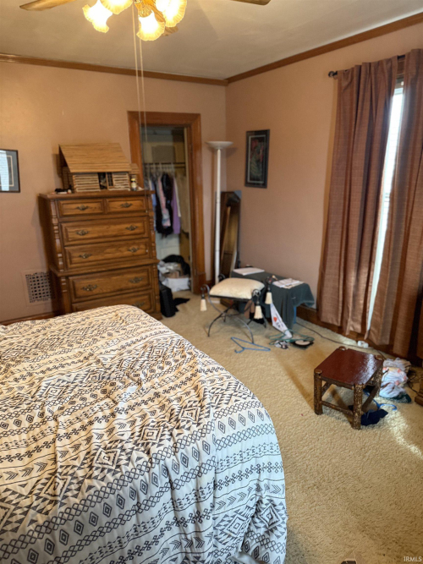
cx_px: 212
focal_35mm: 24
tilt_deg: -15.1
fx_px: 391
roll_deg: +1.5
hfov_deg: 56.8
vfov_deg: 71.6
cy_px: 282
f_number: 1.78
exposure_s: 1/60
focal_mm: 6.76
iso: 640
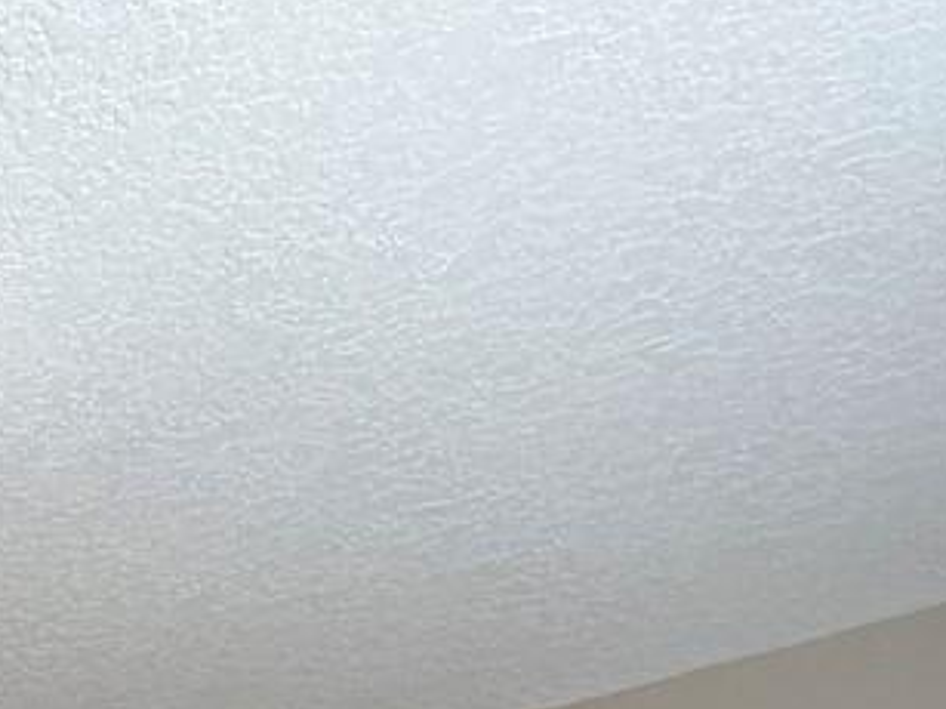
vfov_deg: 14.1
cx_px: -613
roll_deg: -0.7
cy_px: 1683
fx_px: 1994
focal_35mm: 73
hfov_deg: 20.9
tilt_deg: -4.9
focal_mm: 2.22
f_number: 2.2
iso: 80
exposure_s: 1/121
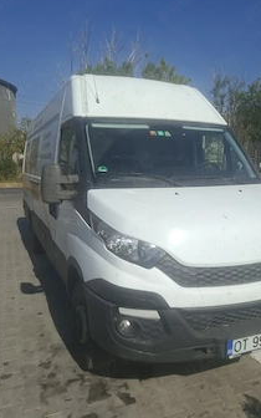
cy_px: 200
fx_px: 330
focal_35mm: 29
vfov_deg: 64.6
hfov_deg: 43.0
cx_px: 153
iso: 50
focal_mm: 5.54
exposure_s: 1/2882
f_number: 1.8
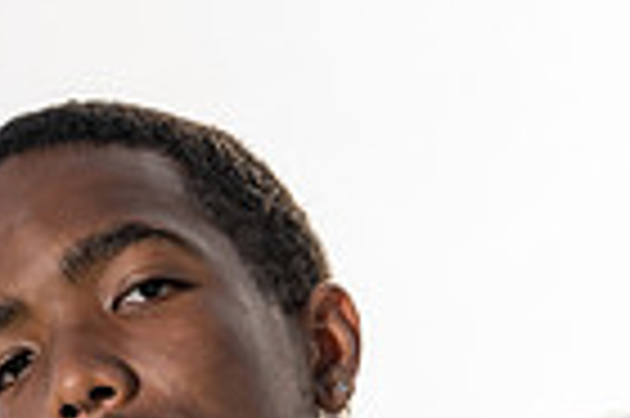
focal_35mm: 138
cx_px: 230
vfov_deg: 9.1
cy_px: 935
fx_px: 2412
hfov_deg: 14.9
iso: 100
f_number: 6.3
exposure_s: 1/250
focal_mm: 43
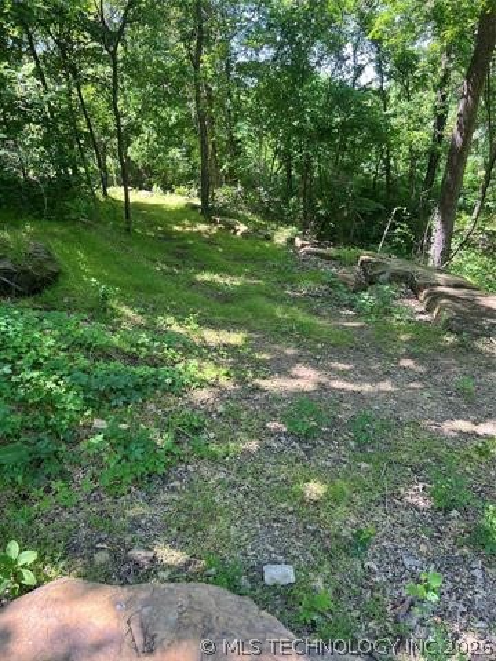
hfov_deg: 53.1
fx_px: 497
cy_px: 330
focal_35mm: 26
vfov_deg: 67.3
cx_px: 248
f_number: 1.5
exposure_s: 1/185
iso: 50
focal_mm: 5.7
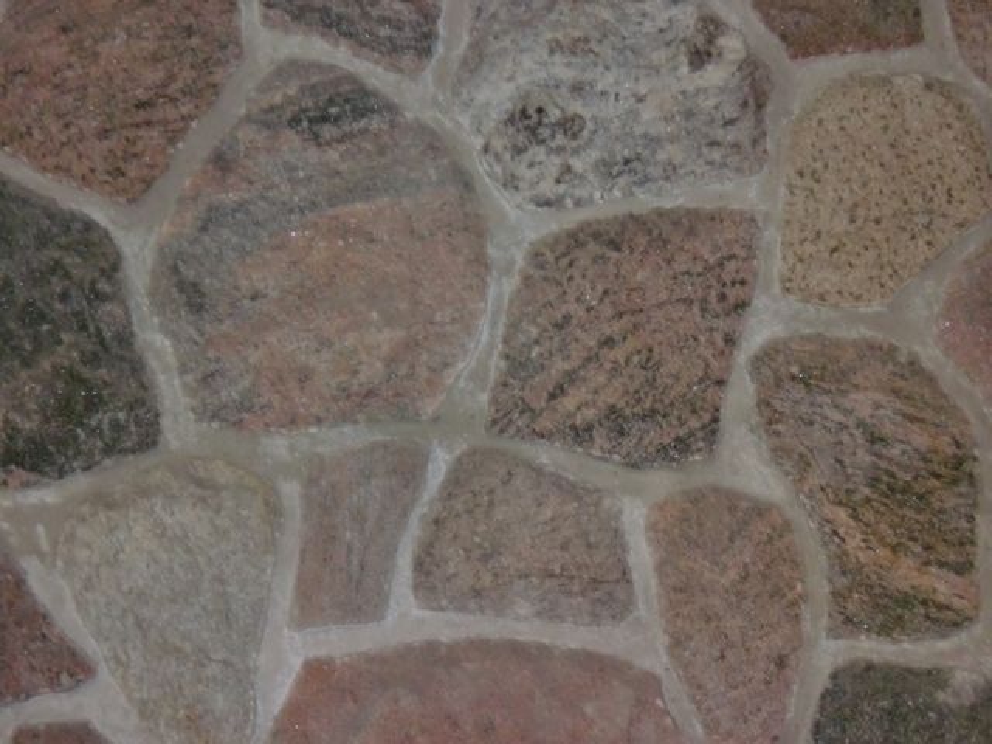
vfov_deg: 14.0
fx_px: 3038
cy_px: 372
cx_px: 496
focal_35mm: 106
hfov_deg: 18.5
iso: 400
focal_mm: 18.9
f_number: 5.9
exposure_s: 1/60
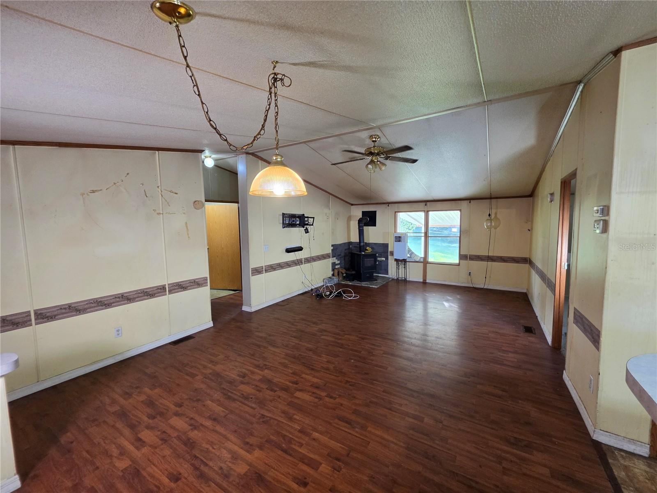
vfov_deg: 89.9
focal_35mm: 13
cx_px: 328
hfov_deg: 106.2
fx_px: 247
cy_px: 246
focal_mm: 2.2
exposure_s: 1/60
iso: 160
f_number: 1.9
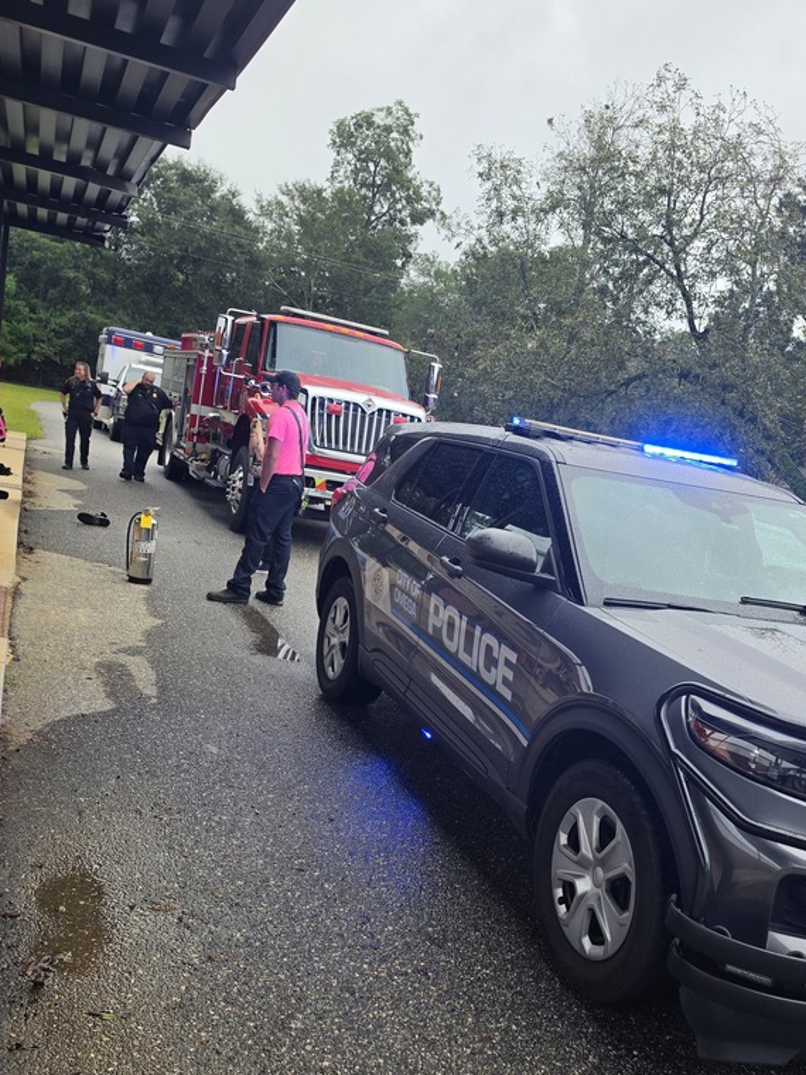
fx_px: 962
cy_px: 622
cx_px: 523
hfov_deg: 44.9
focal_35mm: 31
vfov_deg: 58.1
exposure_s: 1/359
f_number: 1.4
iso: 32
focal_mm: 6.5
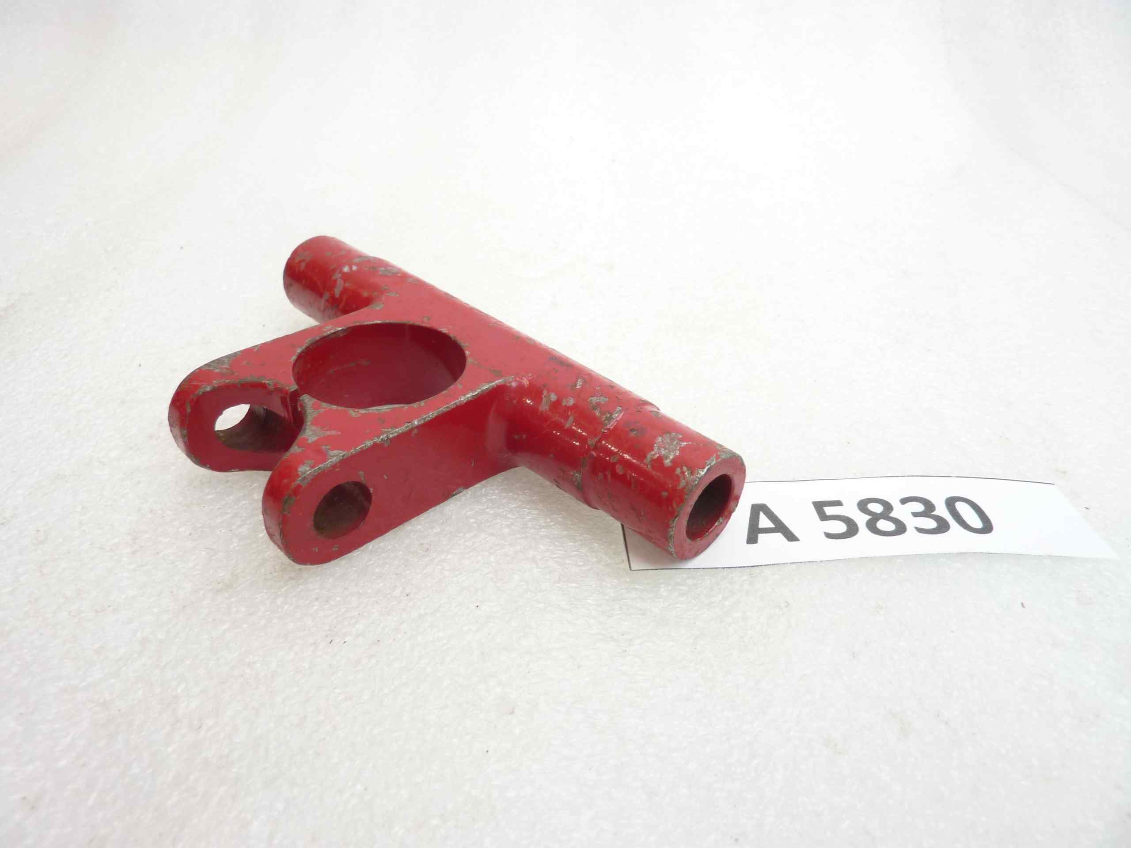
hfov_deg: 69.4
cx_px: 566
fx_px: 817
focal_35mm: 25
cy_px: 424
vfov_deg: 54.9
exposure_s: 1/20
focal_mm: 4.1
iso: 80
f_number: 3.3
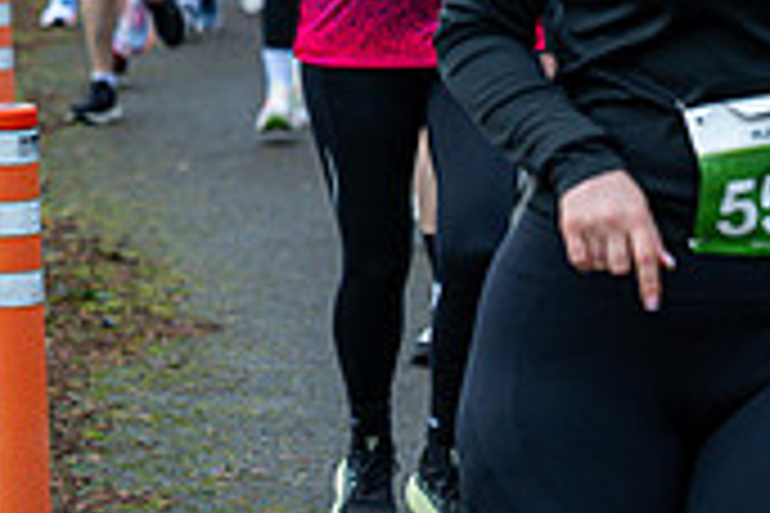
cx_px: 1184
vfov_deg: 5.8
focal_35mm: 238
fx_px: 5090
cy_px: -2
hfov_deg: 8.4
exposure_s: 1/1250
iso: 320
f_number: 2.8
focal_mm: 70
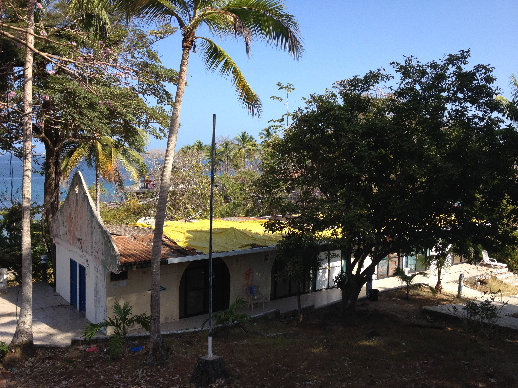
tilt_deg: -7.3
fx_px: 524
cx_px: 259
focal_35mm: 35
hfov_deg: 52.6
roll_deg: -0.7
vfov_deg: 40.7
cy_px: 194
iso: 50
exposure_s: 1/1022
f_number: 2.4
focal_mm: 4.28
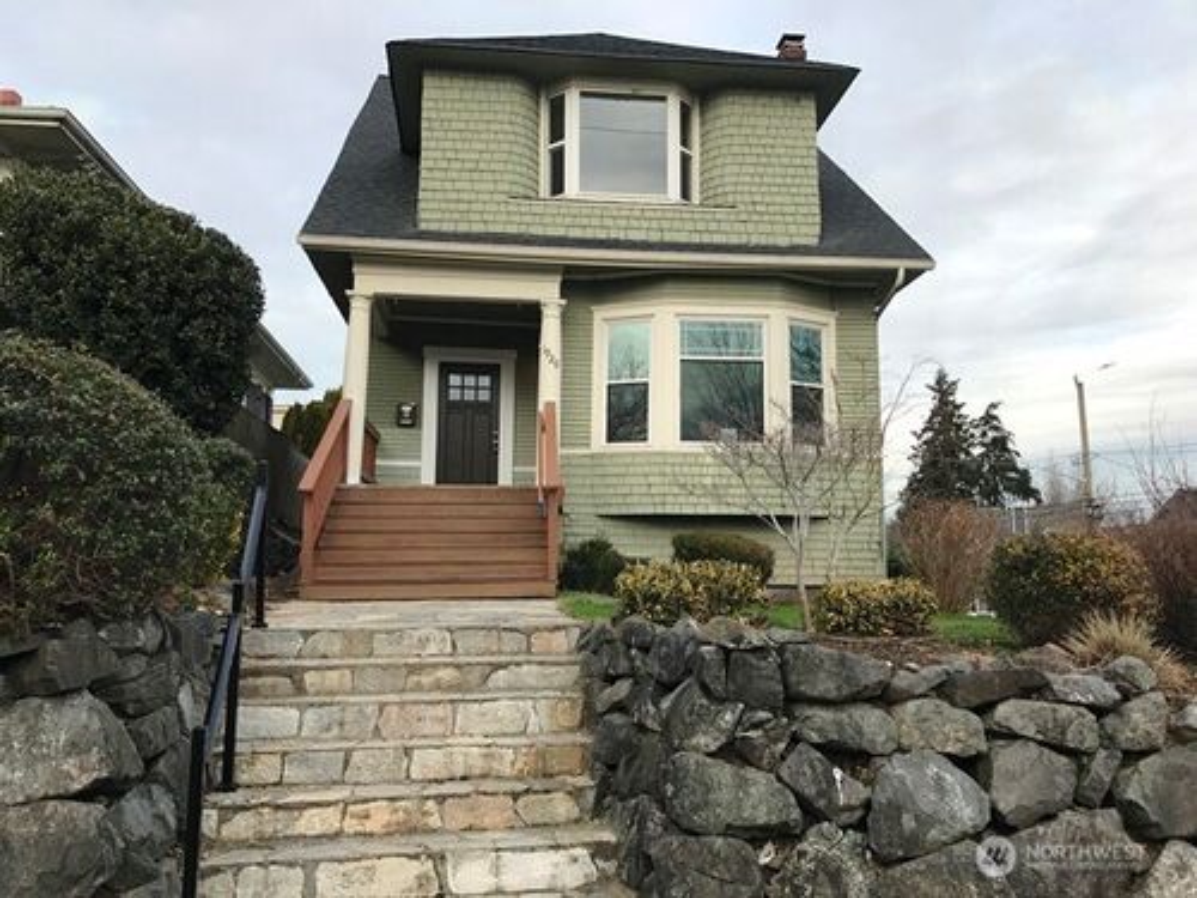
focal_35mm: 28
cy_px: 449
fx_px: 968
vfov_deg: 49.7
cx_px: 598
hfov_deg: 63.4
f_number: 1.8
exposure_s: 1/894
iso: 20
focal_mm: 3.99
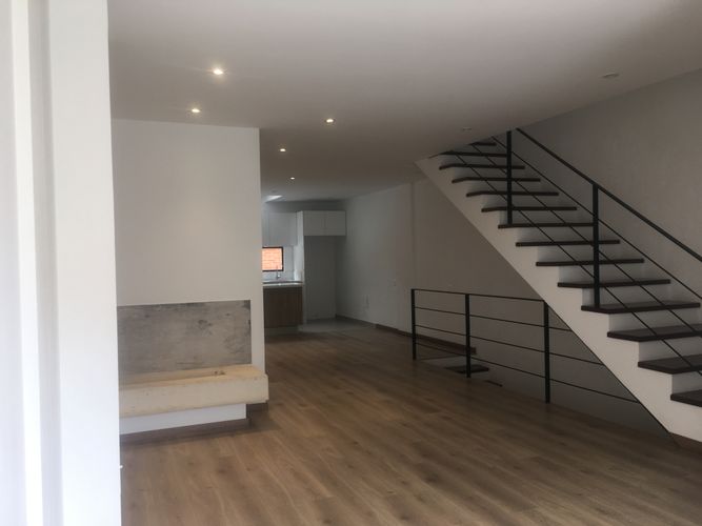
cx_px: 351
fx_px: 588
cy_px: 263
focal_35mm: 29
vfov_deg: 48.2
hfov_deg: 61.7
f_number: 2.2
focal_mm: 4.15
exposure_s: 1/60
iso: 25
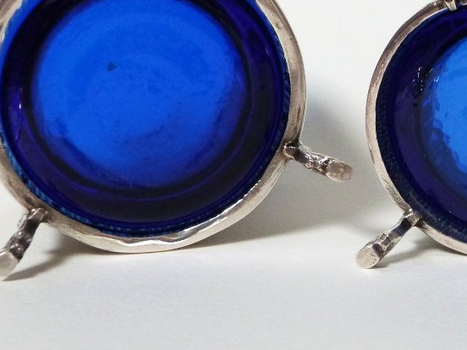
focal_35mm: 87
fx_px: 1174
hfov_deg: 21.7
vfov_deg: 16.9
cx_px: 470
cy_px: 112
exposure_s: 1/60
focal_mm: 7.1
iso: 400
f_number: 3.1
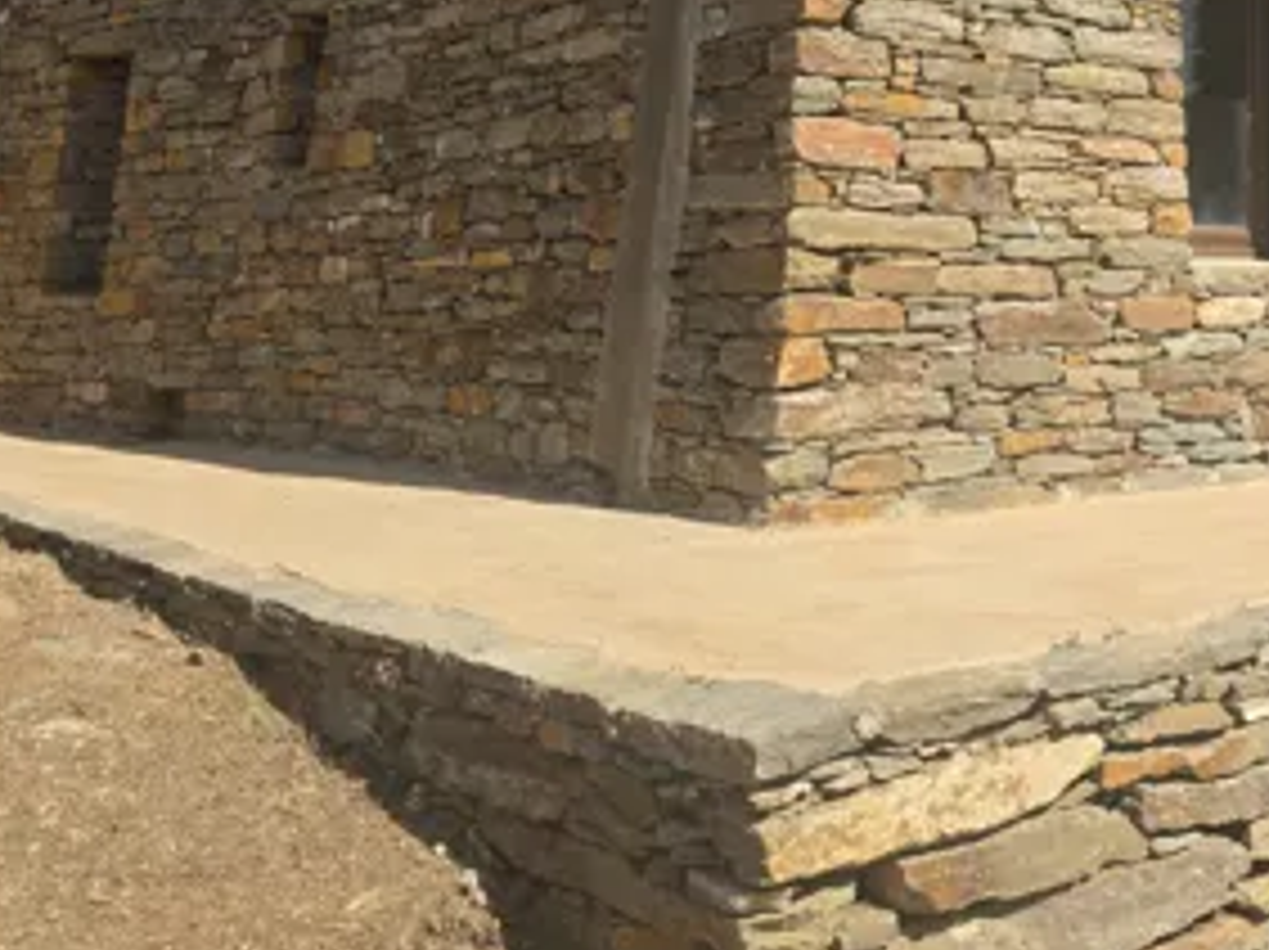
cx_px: 1210
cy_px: 63
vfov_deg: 28.3
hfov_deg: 35.9
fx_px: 1795
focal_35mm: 49
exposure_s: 1/927
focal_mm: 6.3
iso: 12
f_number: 1.7
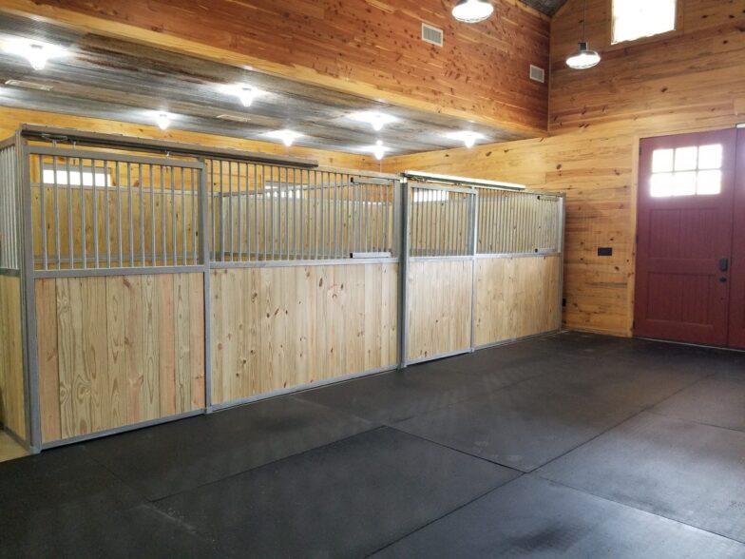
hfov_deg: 67.3
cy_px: 280
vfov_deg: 53.1
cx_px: 372
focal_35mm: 26
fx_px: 560
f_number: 1.7
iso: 250
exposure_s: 1/30
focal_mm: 4.25
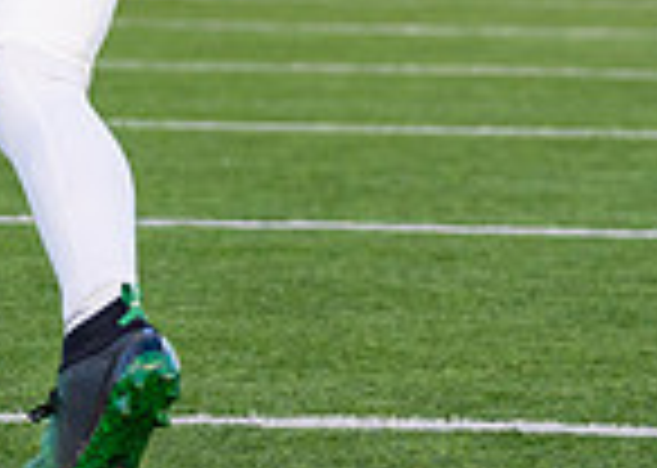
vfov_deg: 4.0
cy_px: -557
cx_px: -244
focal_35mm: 356
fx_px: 6637
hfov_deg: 5.6
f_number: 2.8
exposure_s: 1/1000
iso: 400
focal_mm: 70
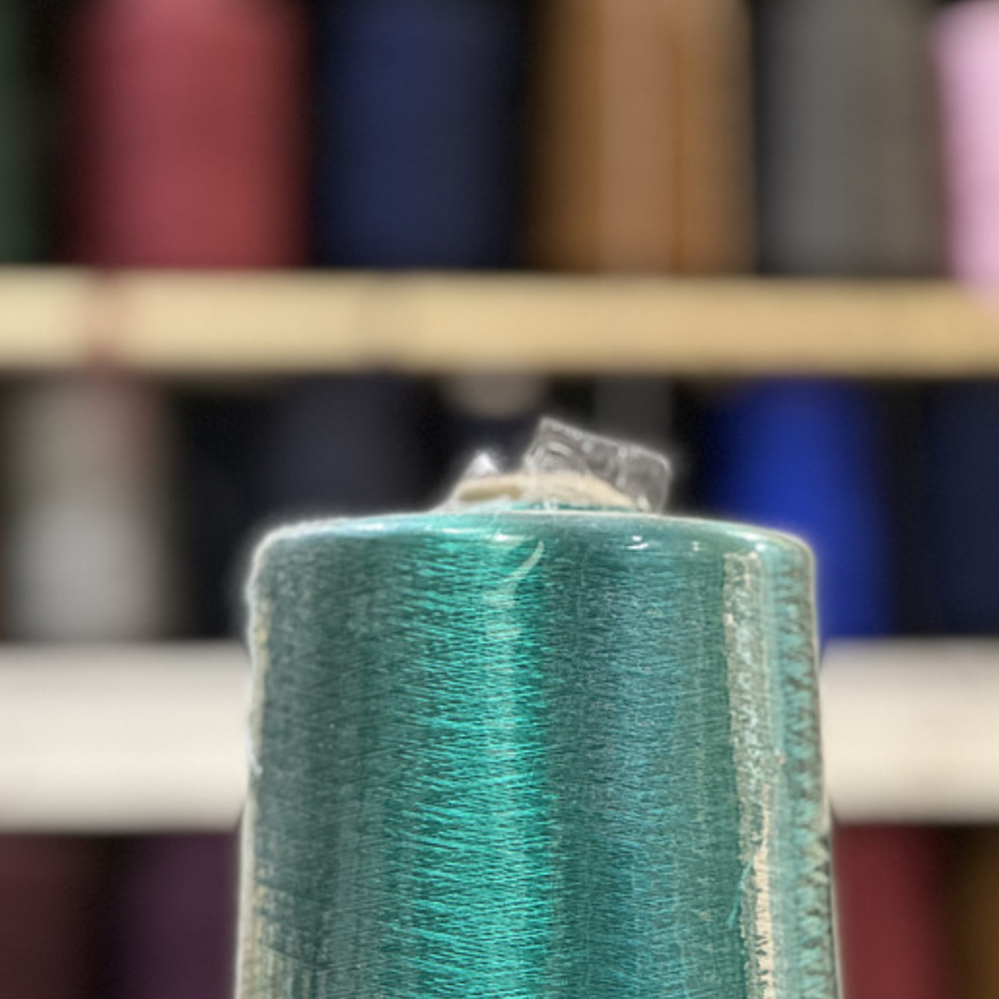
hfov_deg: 16.4
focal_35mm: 106
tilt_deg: +0.5
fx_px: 3461
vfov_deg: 16.3
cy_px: 774
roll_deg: +0.0
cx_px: 517
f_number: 2.8
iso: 160
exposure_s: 1/33
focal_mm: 9
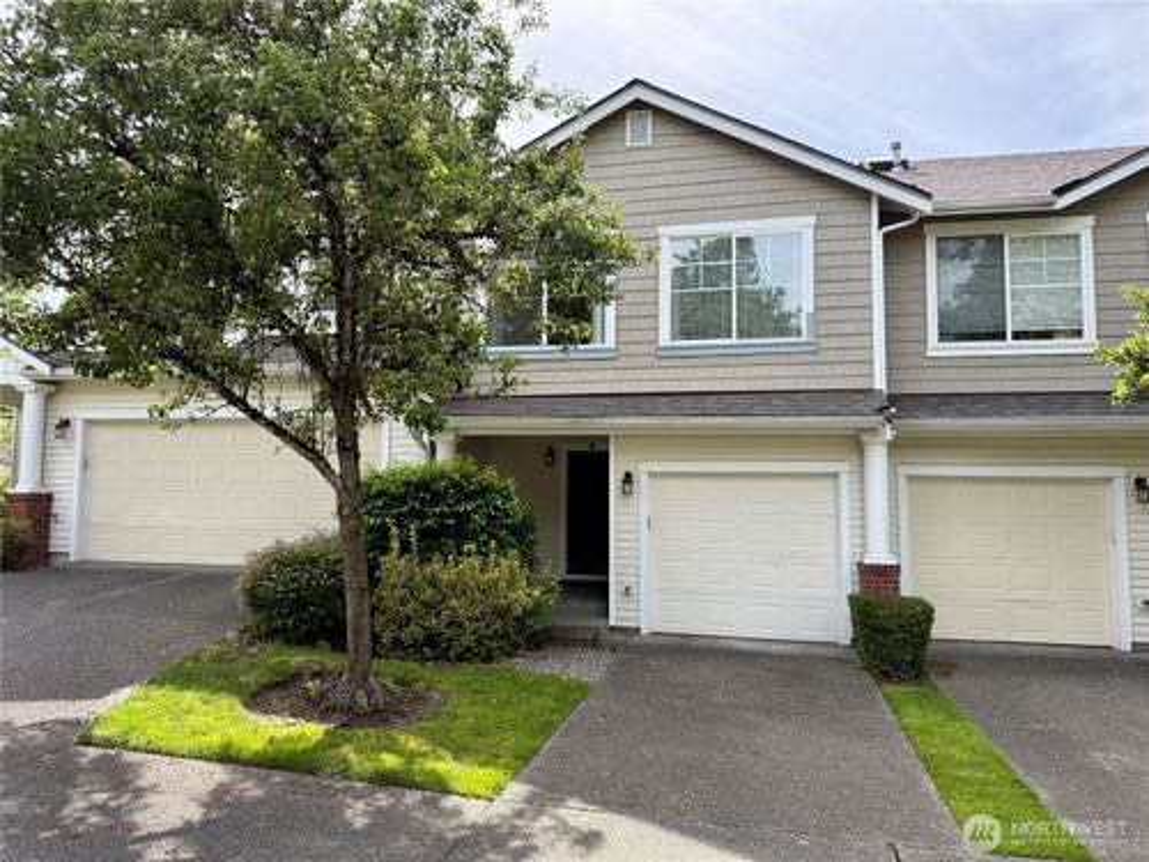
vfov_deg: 56.8
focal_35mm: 24
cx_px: 574
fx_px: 797
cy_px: 431
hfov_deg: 71.6
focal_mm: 6.76
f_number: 1.78
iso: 100
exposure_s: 1/1385
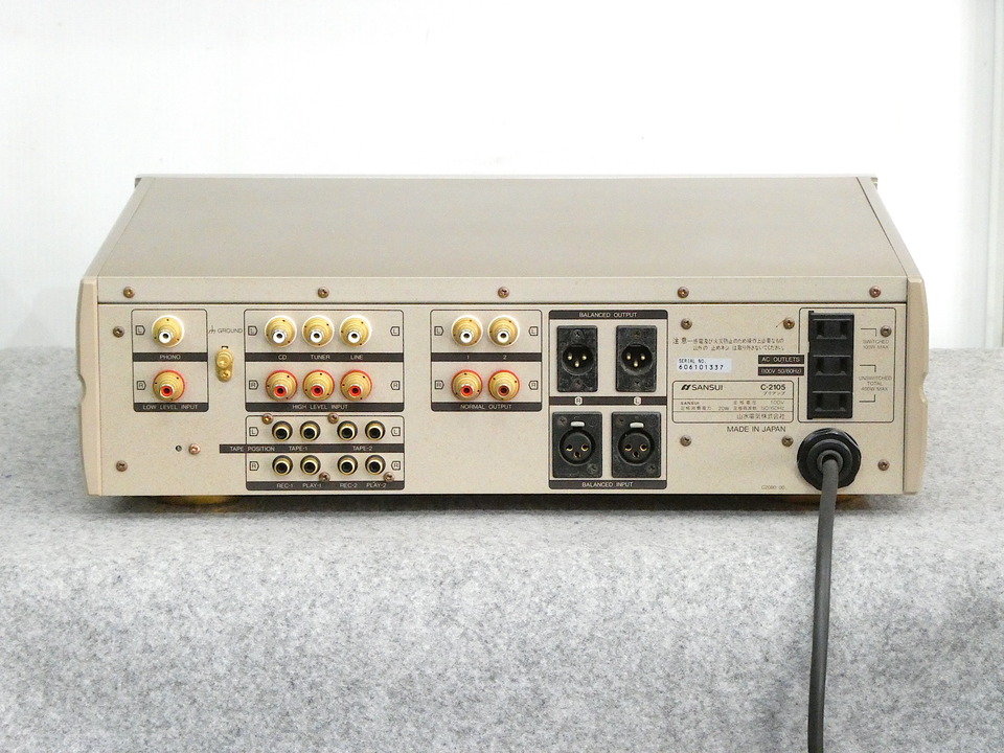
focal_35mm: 135
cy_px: 376
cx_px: 502
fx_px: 3916
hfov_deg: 14.6
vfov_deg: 11.0
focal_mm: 24.2
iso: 1600
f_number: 5.3
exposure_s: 1/60
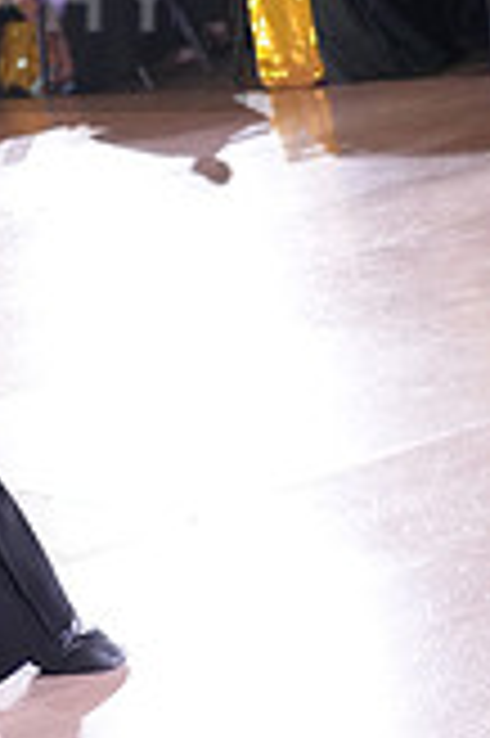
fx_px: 2537
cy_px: -36
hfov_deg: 10.4
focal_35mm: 124
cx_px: -371
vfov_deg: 16.1
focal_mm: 35
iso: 8000
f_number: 4.5
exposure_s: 1/400
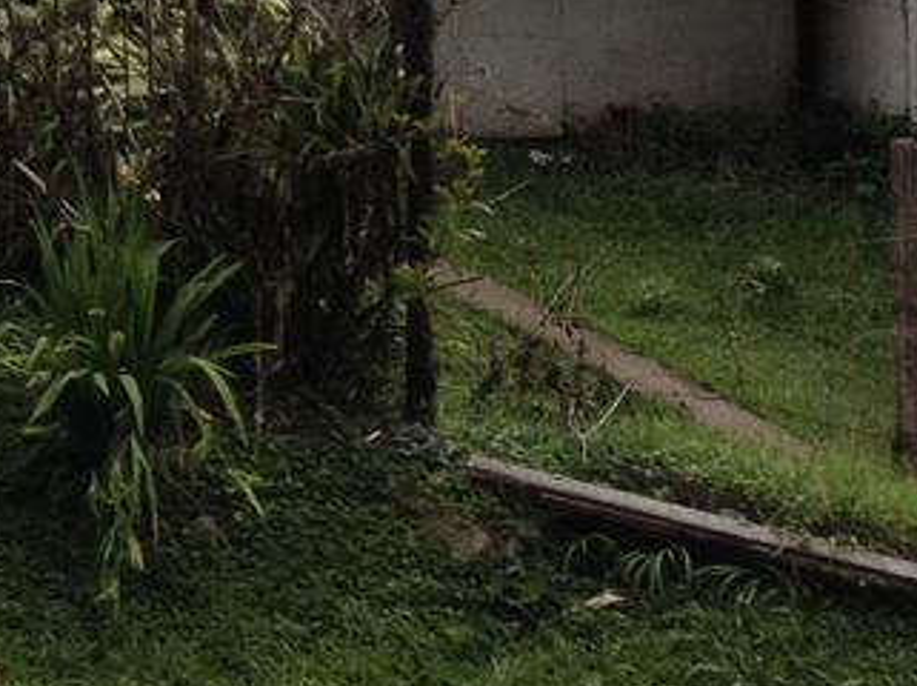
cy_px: -437
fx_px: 3466
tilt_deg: -0.7
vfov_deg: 10.8
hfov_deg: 14.7
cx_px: -134
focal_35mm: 131
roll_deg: +2.9
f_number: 2.4
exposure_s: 1/1255
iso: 50
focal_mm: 4.28
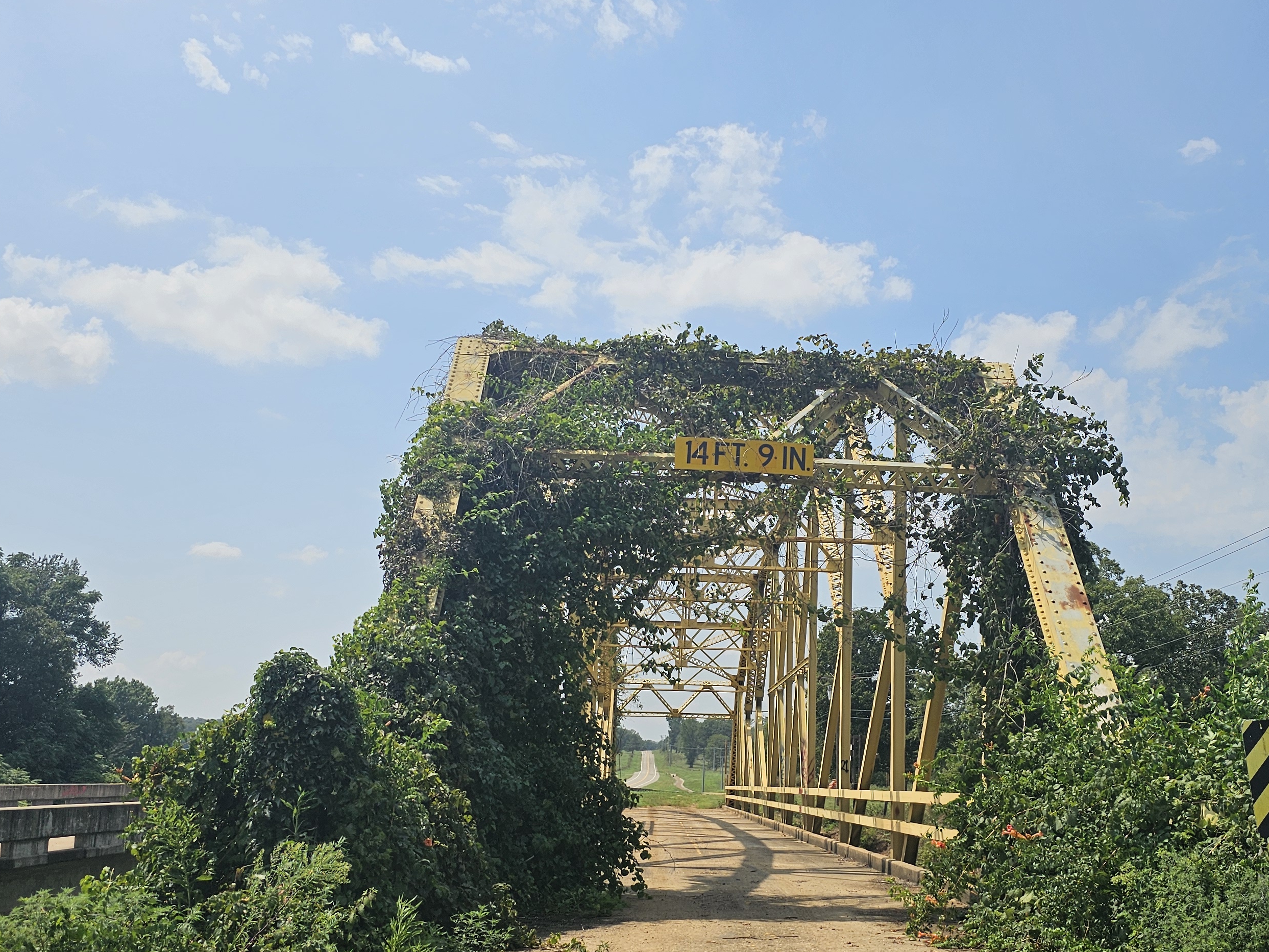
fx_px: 1357
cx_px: 769
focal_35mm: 37
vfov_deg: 38.3
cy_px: 614
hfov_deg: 49.8
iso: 10
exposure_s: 1/1814
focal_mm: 6.3
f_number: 1.7
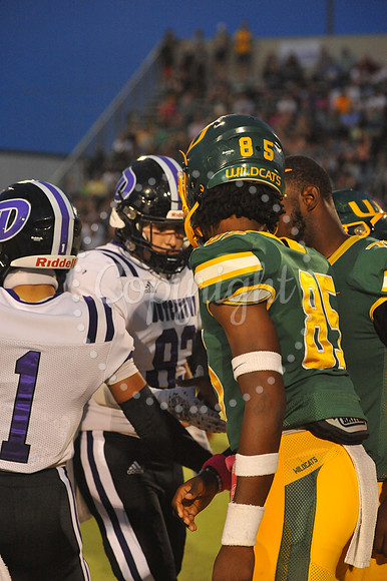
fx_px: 2018
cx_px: 194
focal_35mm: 125
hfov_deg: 11.0
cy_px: 290
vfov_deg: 16.4
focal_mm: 125
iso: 4000
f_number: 5.6
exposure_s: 1/200
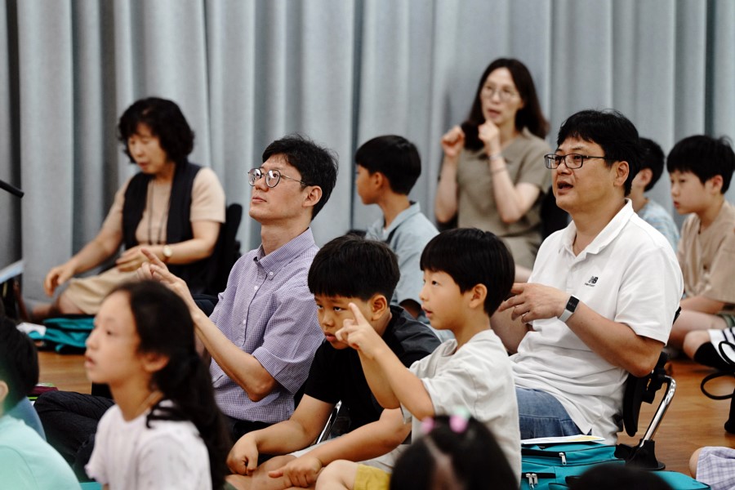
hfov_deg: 10.3
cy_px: 245
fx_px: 4083
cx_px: 368
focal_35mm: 200
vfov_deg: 6.9
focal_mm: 200
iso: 2000
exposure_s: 1/160
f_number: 4.5
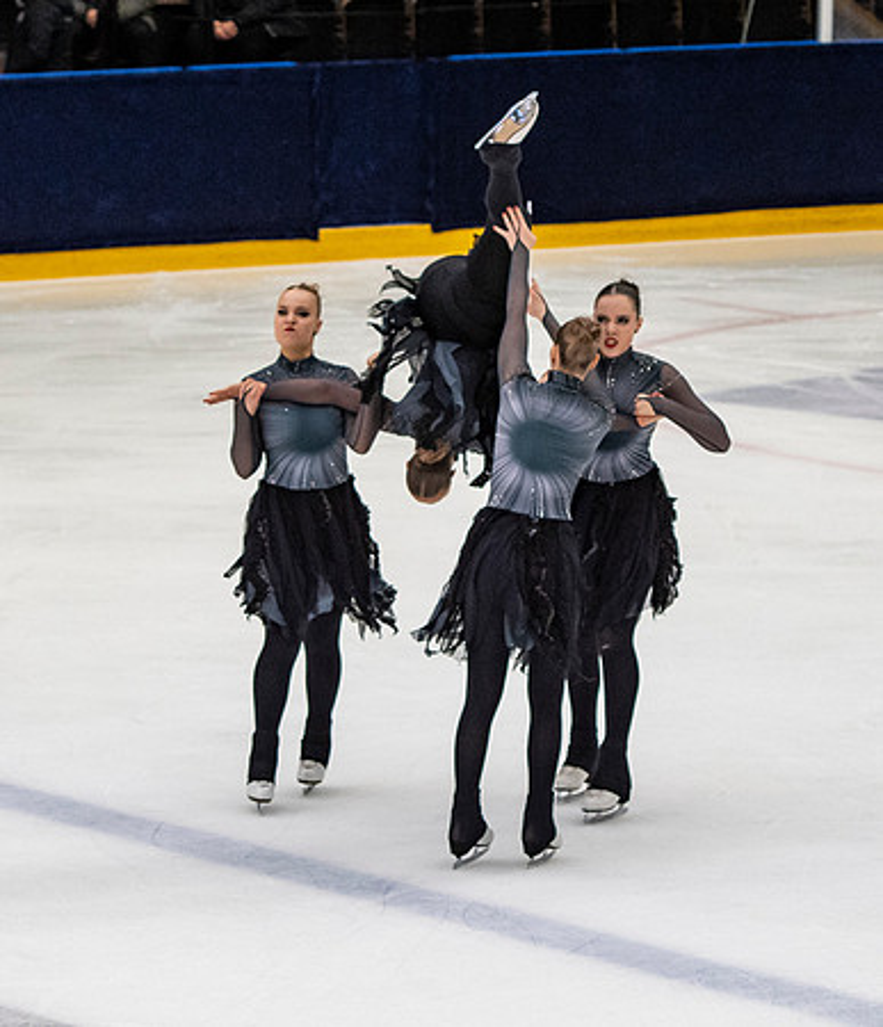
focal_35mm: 287
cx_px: 440
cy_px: 366
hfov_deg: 5.6
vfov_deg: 6.5
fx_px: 8987
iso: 800
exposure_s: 1/500
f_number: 4
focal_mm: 98
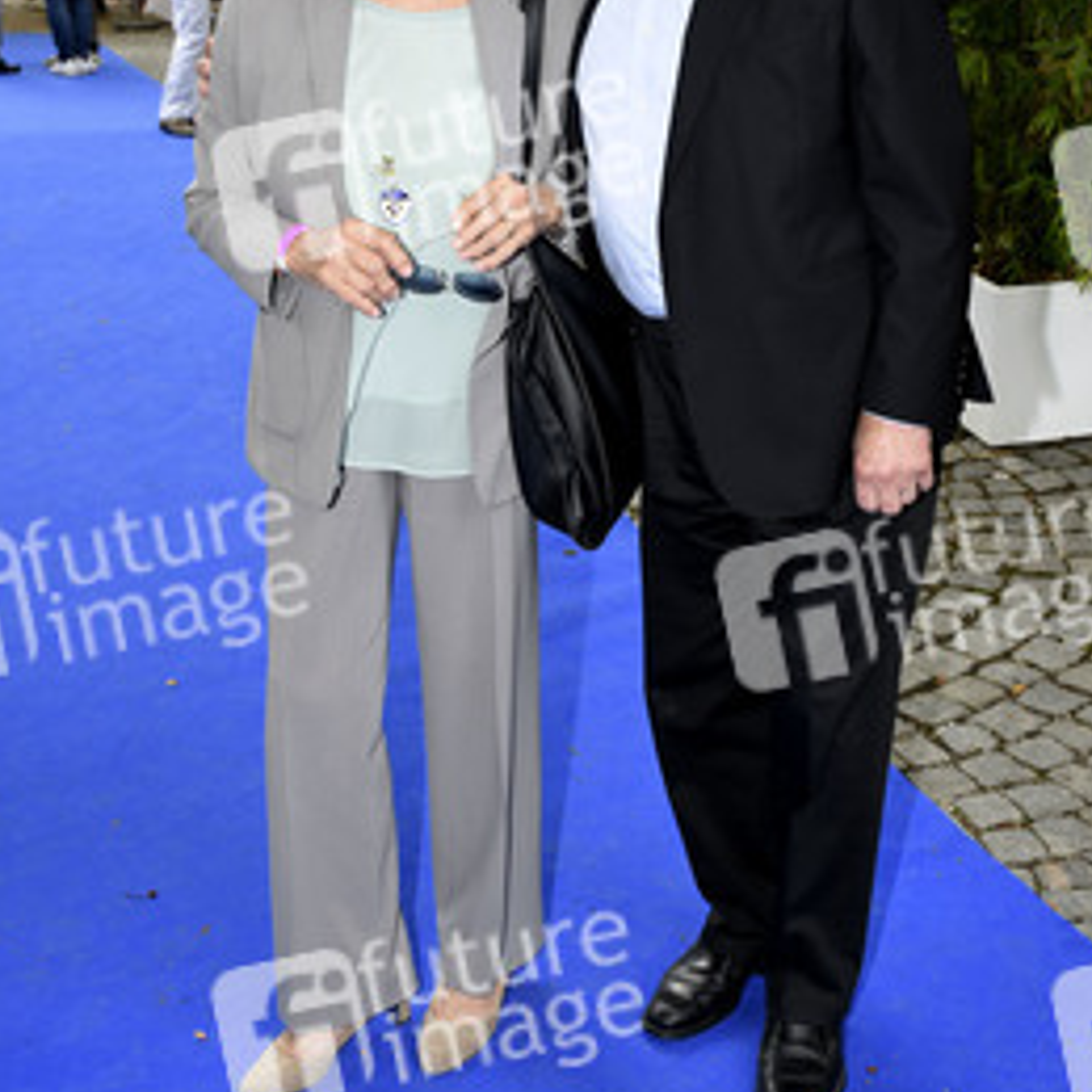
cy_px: 382
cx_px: 550
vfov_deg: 33.2
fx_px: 1820
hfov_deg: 33.4
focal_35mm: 51
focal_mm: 26
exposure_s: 1/160
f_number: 3.8
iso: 100
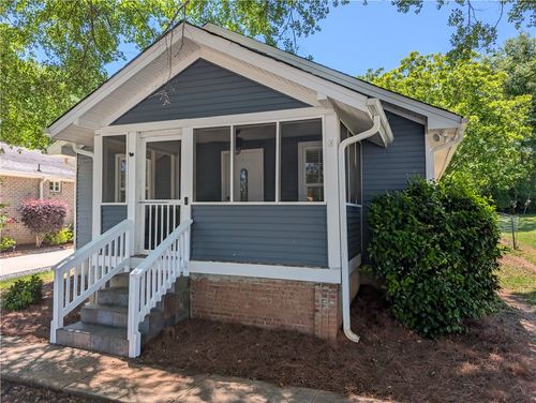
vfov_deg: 56.9
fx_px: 372
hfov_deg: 71.5
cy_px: 202
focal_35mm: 24
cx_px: 268
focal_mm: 6.9
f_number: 1.68
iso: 16
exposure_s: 1/449
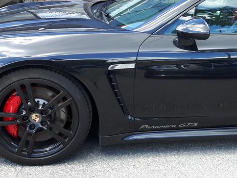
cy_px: 70
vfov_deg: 18.0
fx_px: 561
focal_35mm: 82
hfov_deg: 23.2
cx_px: 218
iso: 40
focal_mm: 3.7
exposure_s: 1/148
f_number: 1.9
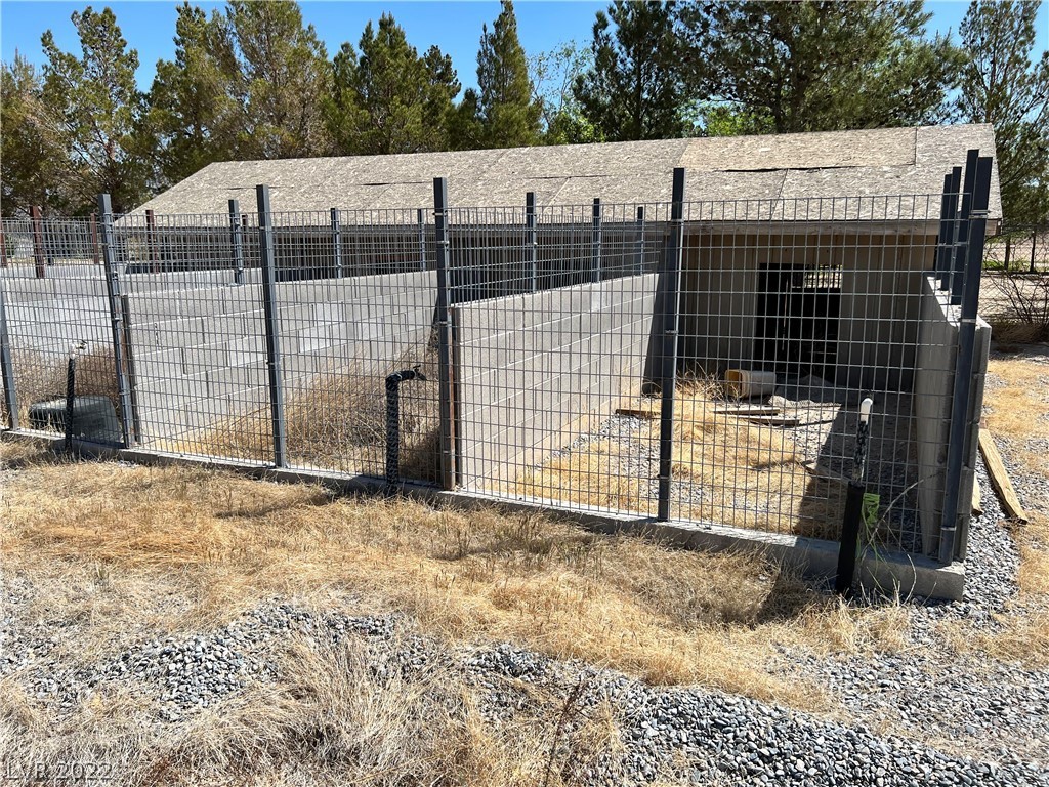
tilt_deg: -13.0
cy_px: 394
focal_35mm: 26
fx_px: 788
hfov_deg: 67.3
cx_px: 524
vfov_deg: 53.1
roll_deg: -0.1
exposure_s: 1/5076
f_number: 1.5
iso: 50
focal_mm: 5.7
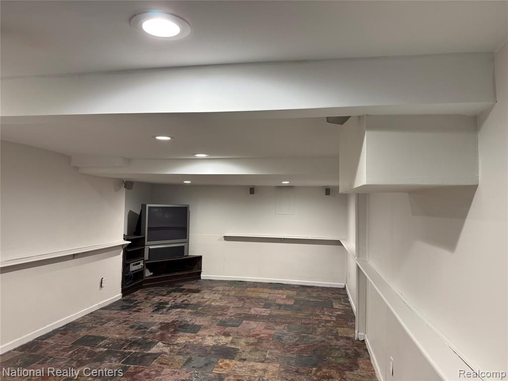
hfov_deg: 71.6
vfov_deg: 56.8
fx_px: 352
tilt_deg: +3.1
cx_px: 254
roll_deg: -1.1
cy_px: 190
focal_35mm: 24
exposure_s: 1/60
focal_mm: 6.76
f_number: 1.78
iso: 160
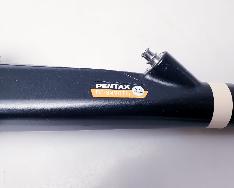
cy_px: 92
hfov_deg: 62.2
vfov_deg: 51.5
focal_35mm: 28
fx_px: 194
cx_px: 113
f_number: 2.4
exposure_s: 1/50
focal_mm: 4.3
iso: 50
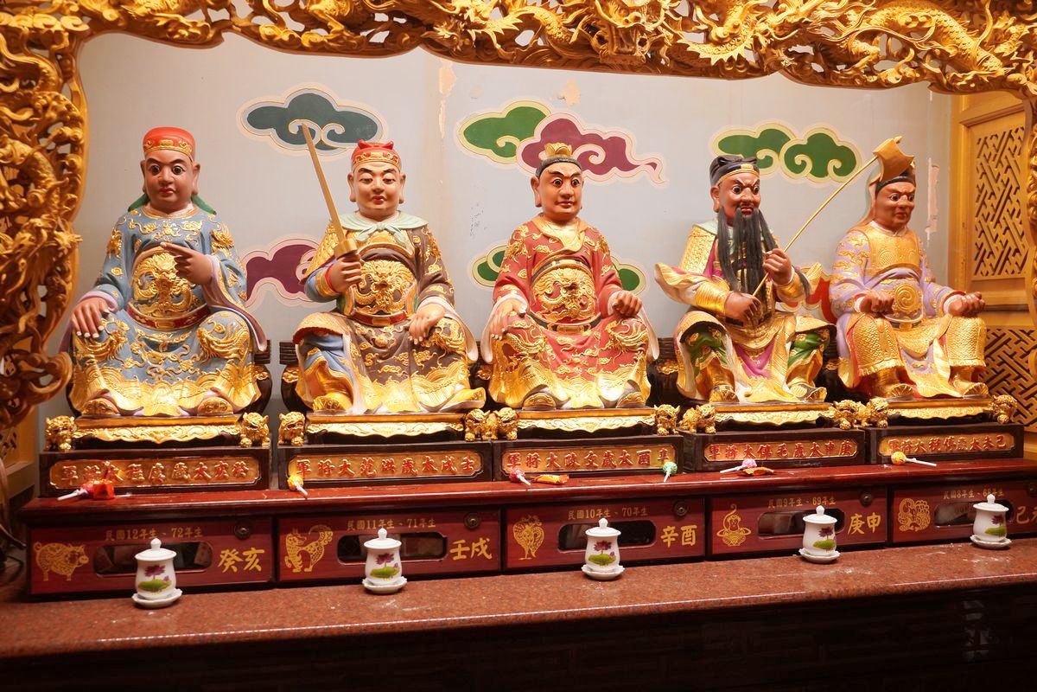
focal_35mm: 32
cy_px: 346
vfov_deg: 41.1
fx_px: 922
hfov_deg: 58.7
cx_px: 518
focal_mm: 32
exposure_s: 1/60
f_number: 4
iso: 2000
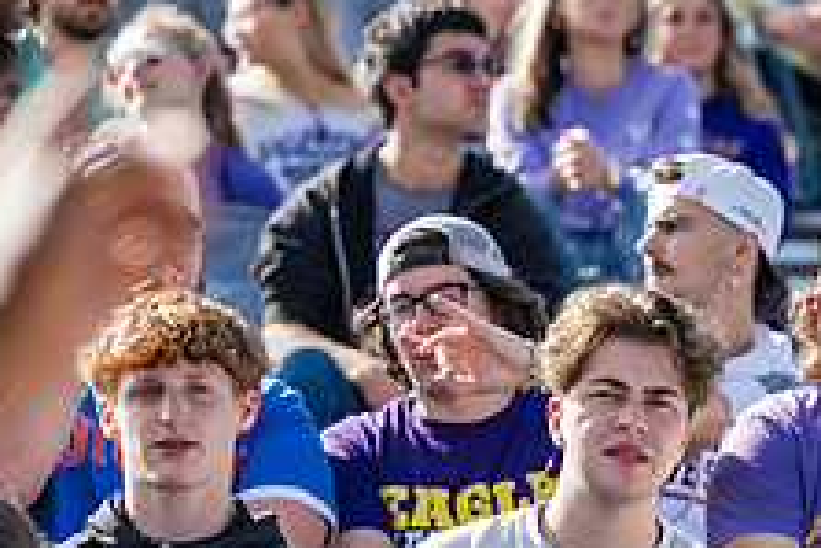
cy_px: 682
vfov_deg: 3.9
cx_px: 626
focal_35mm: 351
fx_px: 8010
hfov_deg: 5.9
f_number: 3.5
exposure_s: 1/500
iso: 100
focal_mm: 135
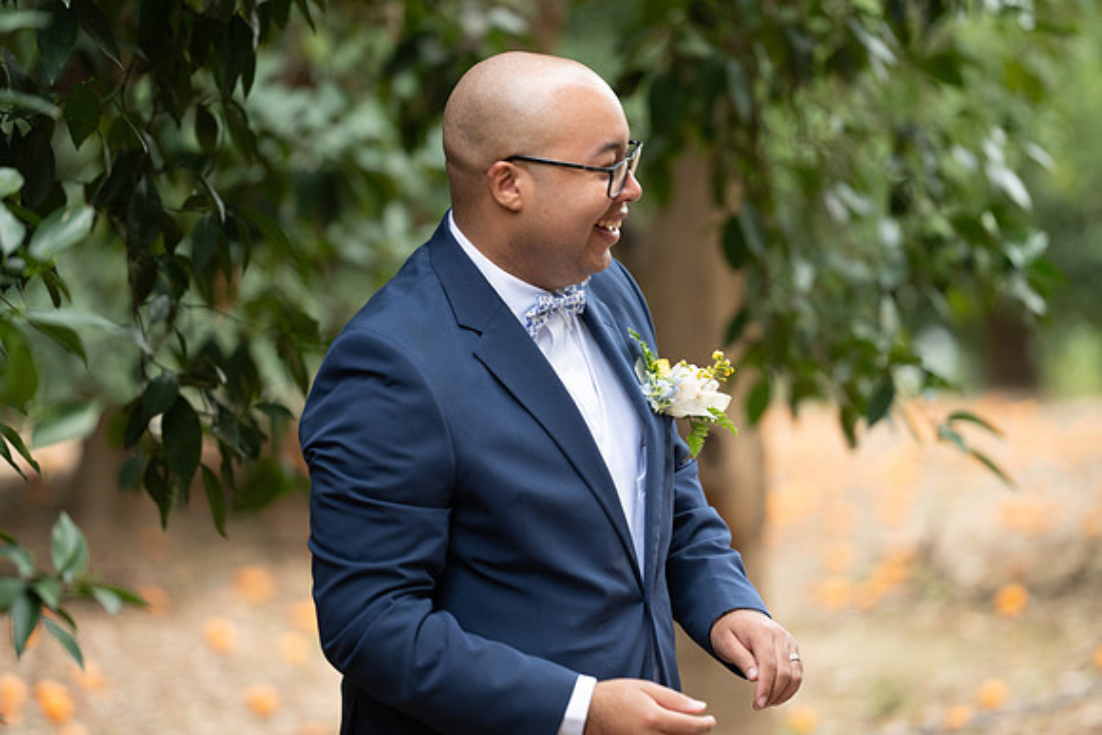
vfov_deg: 7.4
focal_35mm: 185
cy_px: 368
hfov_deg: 11.1
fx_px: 5664
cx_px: 551
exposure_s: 1/100
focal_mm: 185
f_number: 2.8
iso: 640
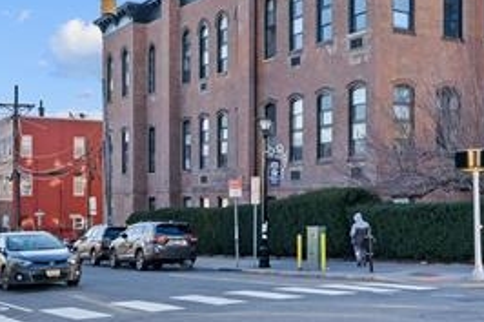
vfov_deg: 24.2
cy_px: 23
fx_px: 726
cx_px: 378
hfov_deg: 35.8
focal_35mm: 54
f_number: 8
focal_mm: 27
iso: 100
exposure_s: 1/250
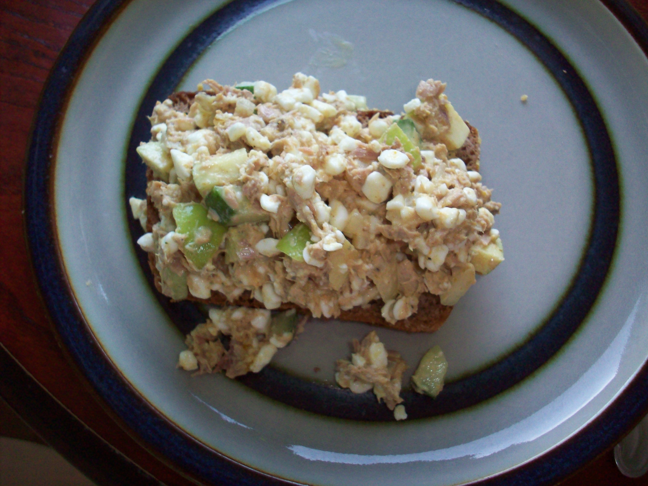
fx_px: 693
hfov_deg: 50.1
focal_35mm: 37
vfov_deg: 38.7
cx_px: 324
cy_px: 243
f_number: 2.8
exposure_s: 1/64
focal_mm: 6.2
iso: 160
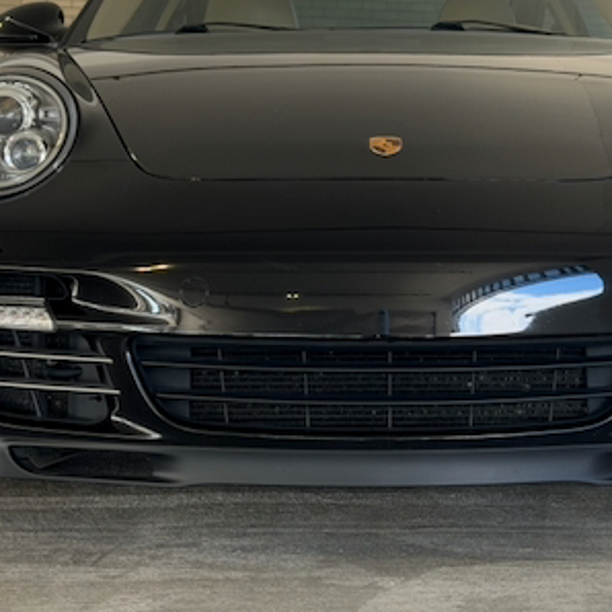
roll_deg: -1.9
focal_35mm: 91
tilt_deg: -1.1
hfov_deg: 19.0
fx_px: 1820
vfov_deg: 18.9
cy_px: 142
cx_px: 398
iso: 80
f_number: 1.78
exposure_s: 1/160
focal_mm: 6.76
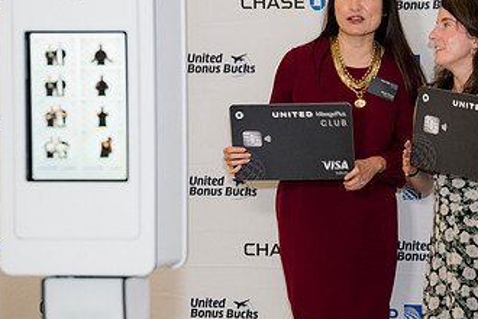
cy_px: 147
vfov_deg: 9.4
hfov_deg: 14.0
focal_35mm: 146
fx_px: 1938
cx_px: 411
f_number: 3.5
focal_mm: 83
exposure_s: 1/50
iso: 1400
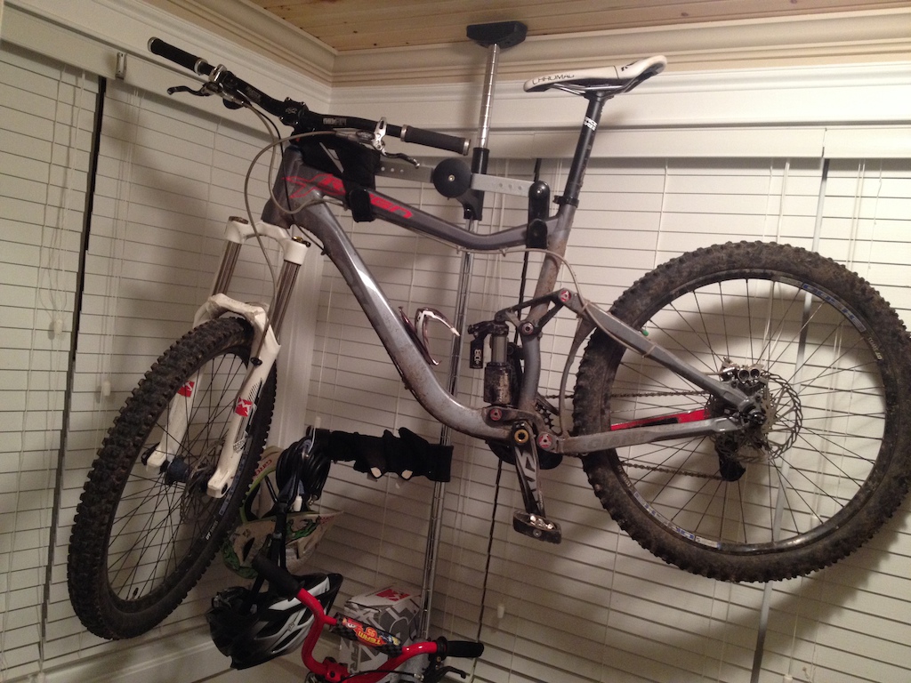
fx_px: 921
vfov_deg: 40.7
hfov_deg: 52.6
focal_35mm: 35
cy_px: 342
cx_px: 456
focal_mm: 4.28
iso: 200
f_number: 2.4
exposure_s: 1/20
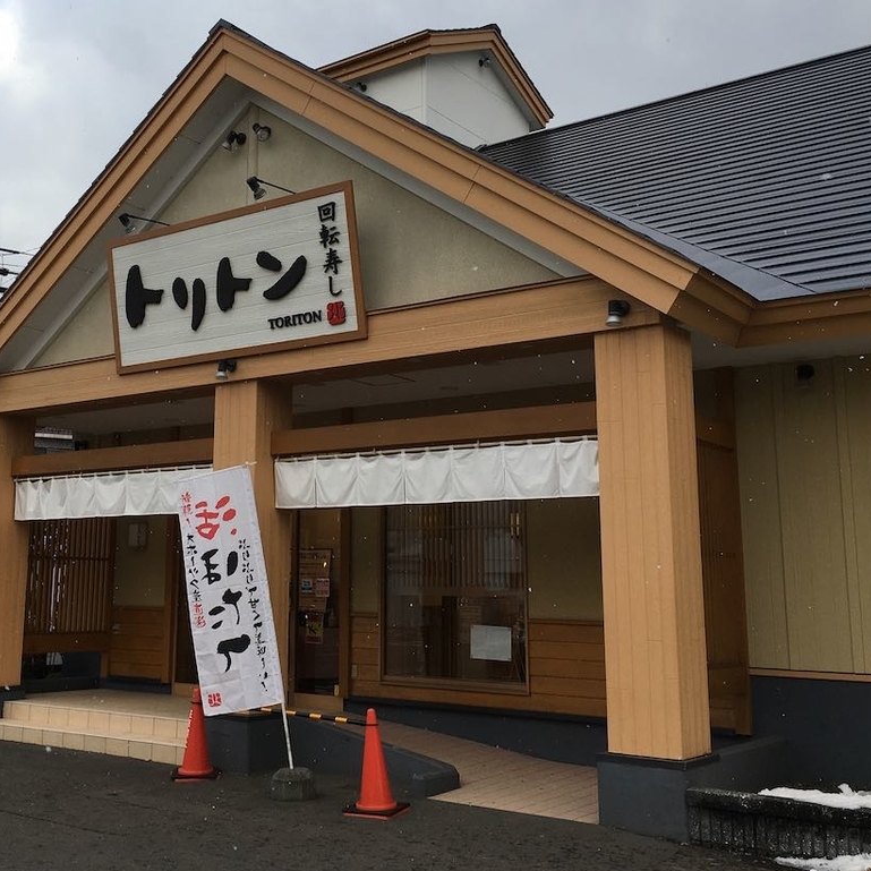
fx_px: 1139
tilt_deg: +10.3
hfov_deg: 41.5
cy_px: 383
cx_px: 315
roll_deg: -1.4
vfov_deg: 41.8
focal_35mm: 40
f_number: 2.2
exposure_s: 1/308
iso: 25
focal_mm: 4.15
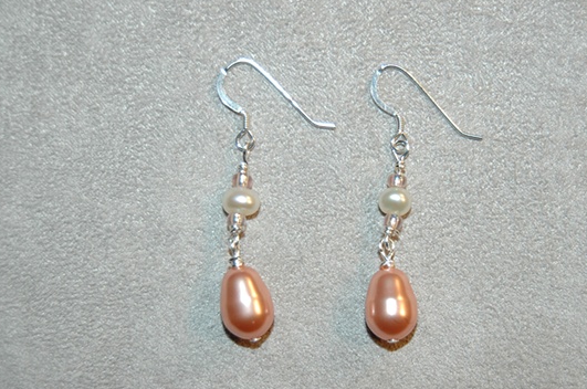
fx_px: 1237
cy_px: 224
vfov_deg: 17.9
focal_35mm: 76
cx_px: 319
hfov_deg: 26.7
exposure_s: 1/60
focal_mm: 42
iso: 200
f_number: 5.3
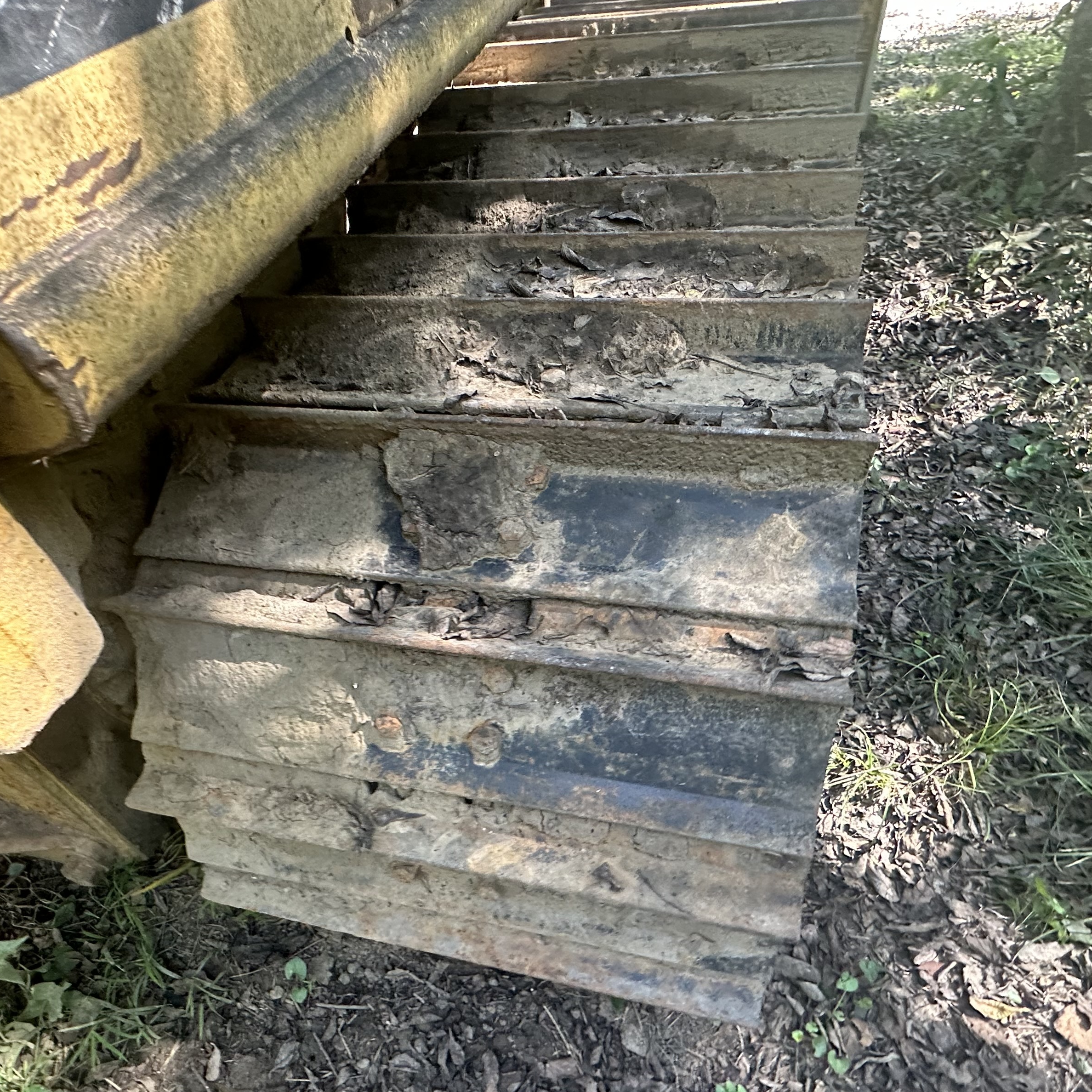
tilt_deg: -51.3
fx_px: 749
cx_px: 495
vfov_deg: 70.8
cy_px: 690
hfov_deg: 72.0
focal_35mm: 21
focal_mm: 2.22
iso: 200
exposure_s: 1/99
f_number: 2.2
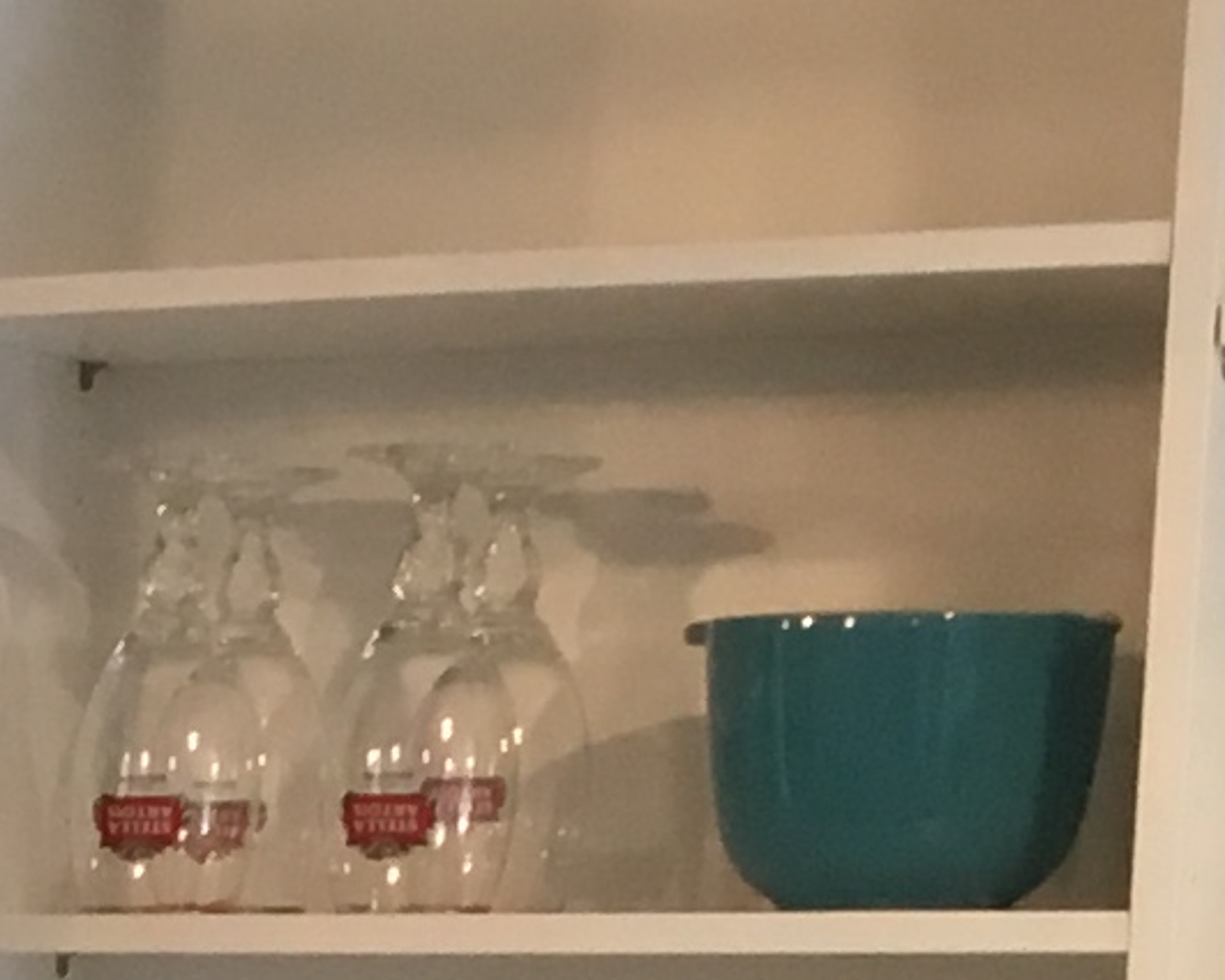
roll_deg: -0.2
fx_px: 6745
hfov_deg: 9.5
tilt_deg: -7.7
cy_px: 1882
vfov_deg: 8.0
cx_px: -1460
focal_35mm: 186
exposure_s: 1/30
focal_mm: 3.3
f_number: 2.4
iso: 64
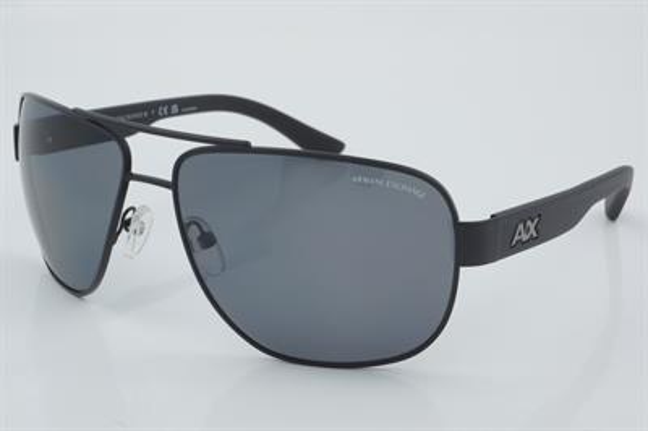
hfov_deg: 27.0
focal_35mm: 75
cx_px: 324
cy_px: 216
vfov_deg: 18.2
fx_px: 1349
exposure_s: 1/4
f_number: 32
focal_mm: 50
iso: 100
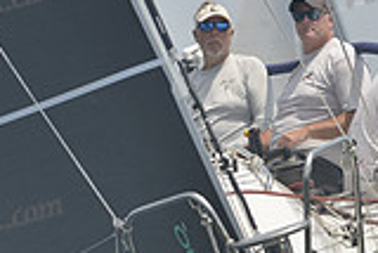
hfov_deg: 2.3
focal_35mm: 906
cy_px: 330
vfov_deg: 1.5
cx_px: 187
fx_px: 9521
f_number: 7.1
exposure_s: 1/1000
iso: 280
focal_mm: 250
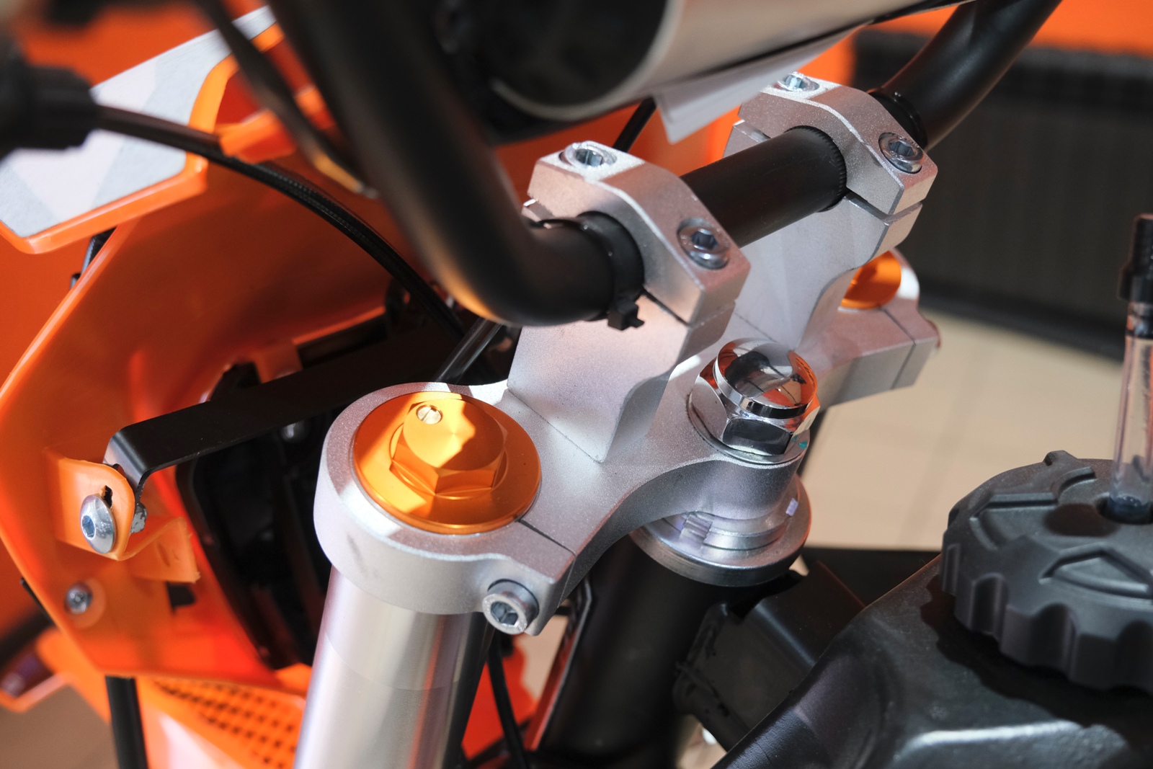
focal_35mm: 41
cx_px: 576
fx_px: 1313
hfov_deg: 47.4
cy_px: 384
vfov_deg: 32.6
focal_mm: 27.5
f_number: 4
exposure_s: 1/100
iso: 1600
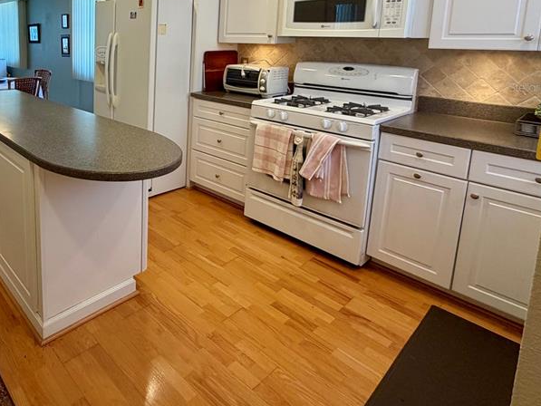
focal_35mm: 24
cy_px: 87
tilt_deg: -7.9
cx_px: 100
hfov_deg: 64.5
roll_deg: +0.2
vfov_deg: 53.4
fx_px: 375
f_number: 2.2
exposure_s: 1/120
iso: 125
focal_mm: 2.22
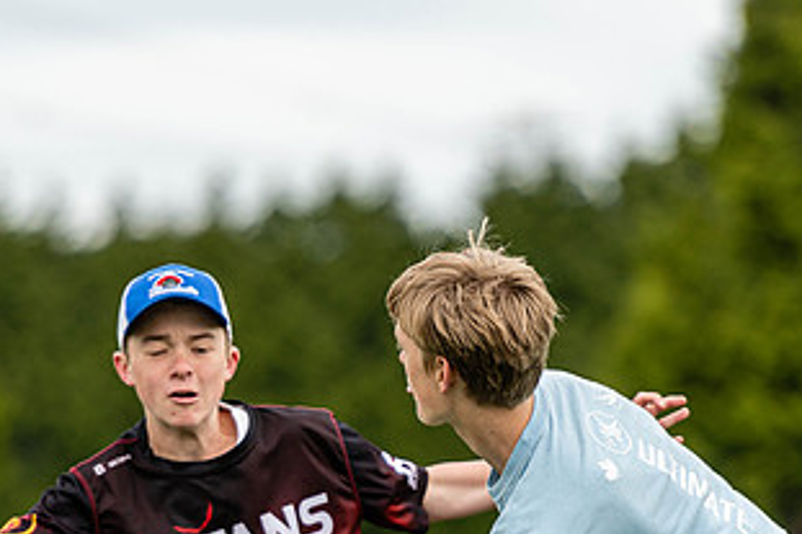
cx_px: 328
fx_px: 12468
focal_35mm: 560
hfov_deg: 3.7
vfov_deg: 2.5
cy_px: 479
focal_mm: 200
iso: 140
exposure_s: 1/1250
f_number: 2.8
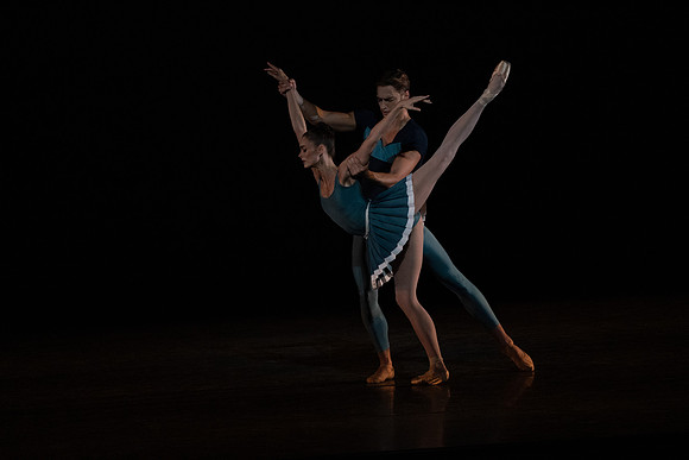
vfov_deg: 3.9
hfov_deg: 5.9
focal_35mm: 352
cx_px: 344
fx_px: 6738
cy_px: 230
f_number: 5.6
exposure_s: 1/320
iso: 8000
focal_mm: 352
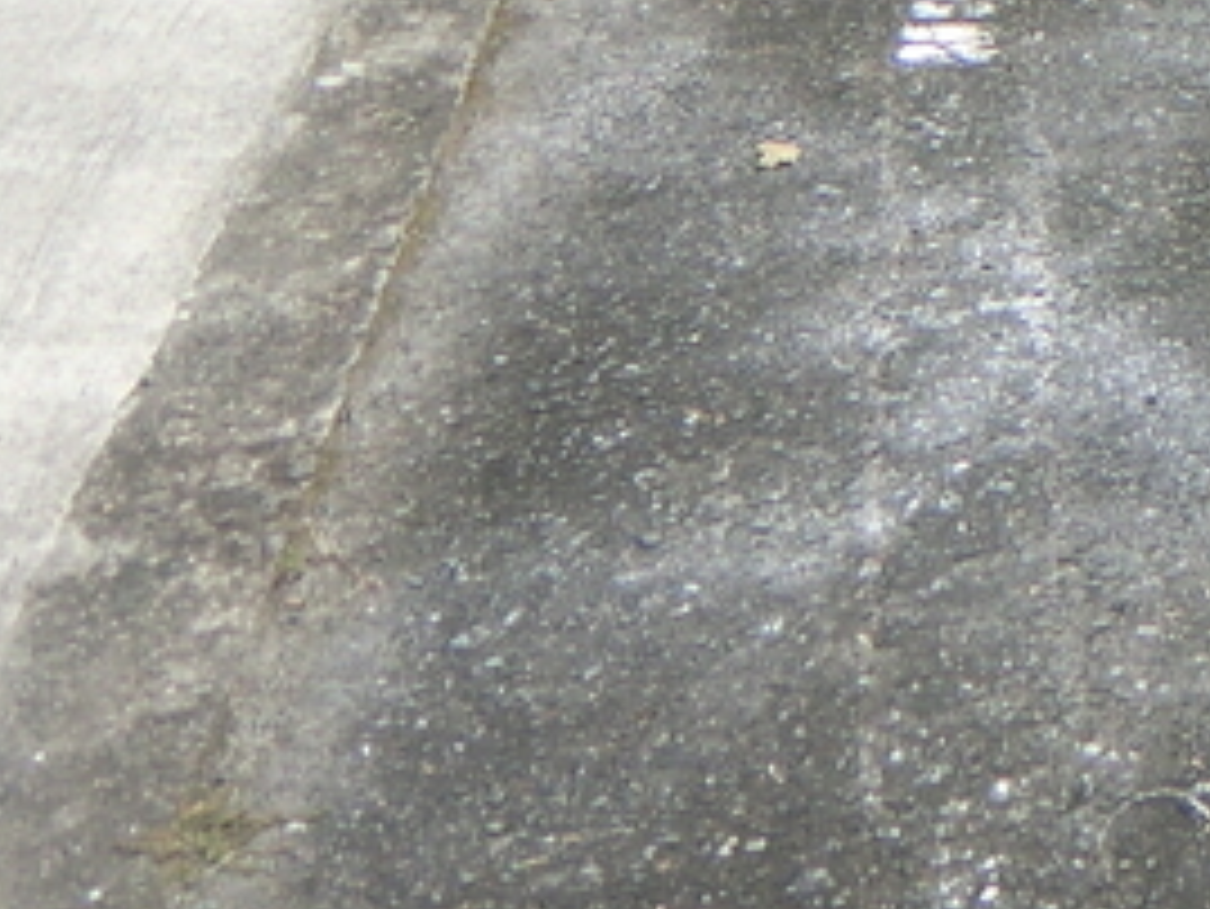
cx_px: 2195
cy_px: -1058
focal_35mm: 107
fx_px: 3742
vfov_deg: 11.9
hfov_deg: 15.6
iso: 64
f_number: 3.2
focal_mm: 4.3
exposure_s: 1/60
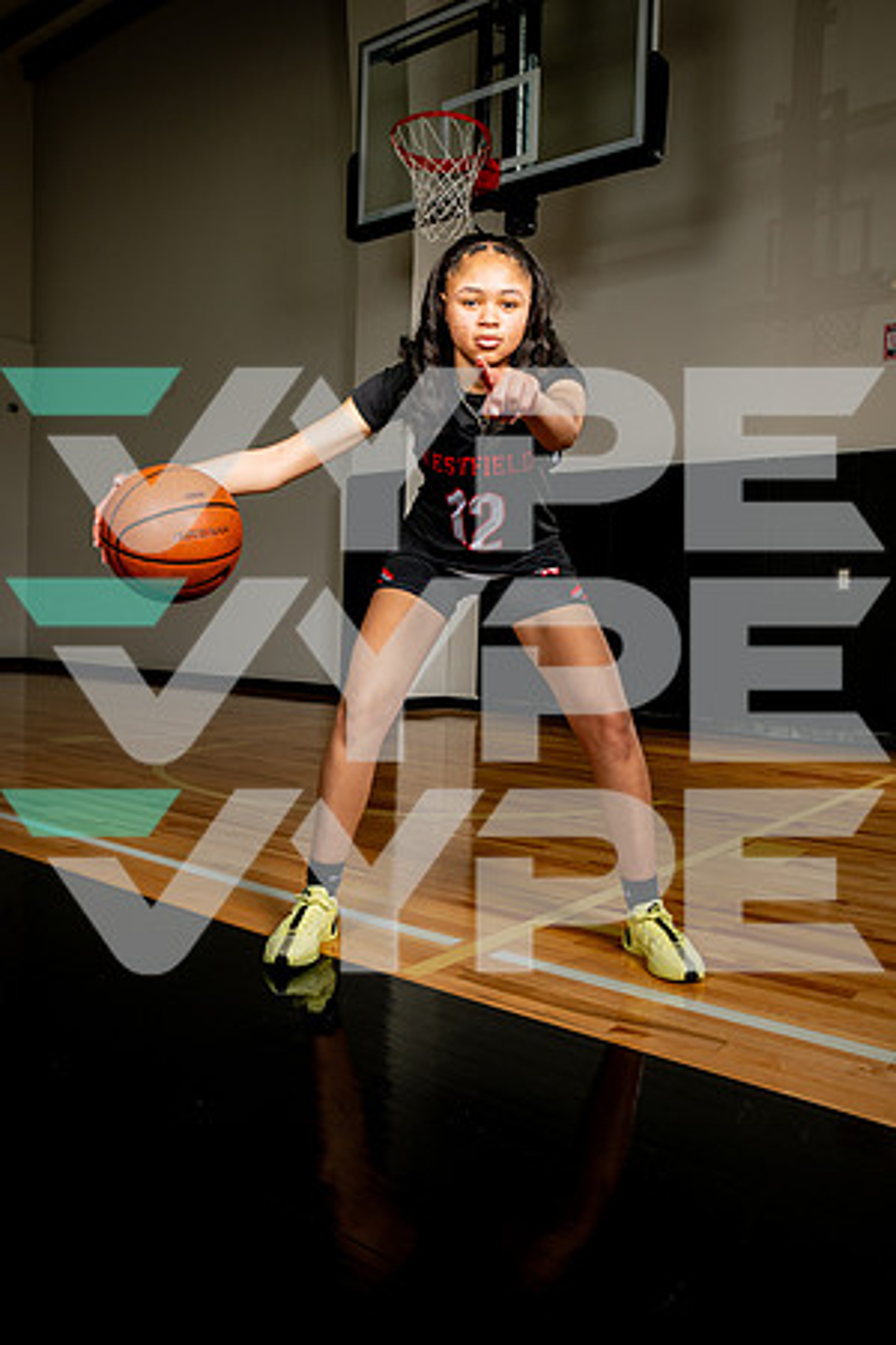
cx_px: 448
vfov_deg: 69.4
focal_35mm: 26
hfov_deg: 49.6
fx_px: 971
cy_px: 672
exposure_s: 1/500
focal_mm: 26
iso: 250
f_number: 8
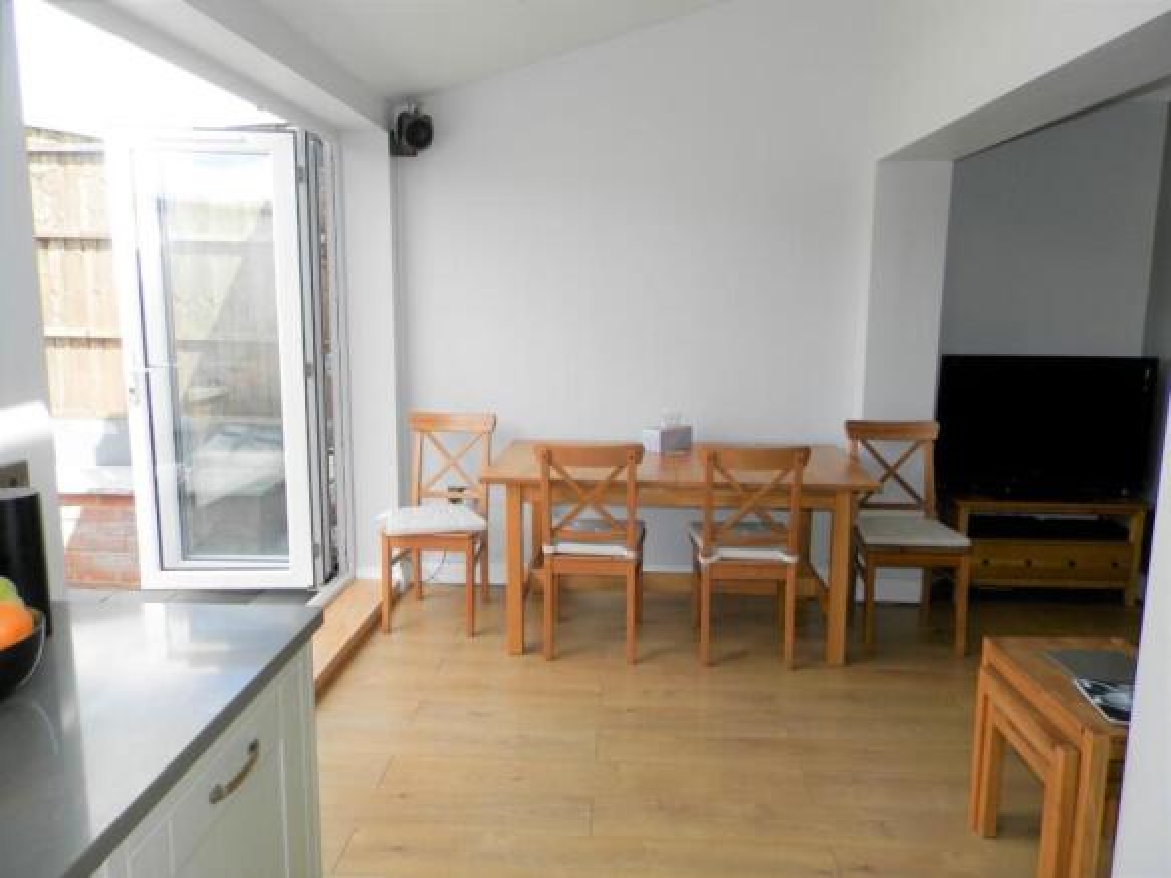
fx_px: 846
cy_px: 439
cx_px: 586
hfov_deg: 69.4
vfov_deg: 54.9
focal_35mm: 25
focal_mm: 4.5
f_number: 3.1
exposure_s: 1/125
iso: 80
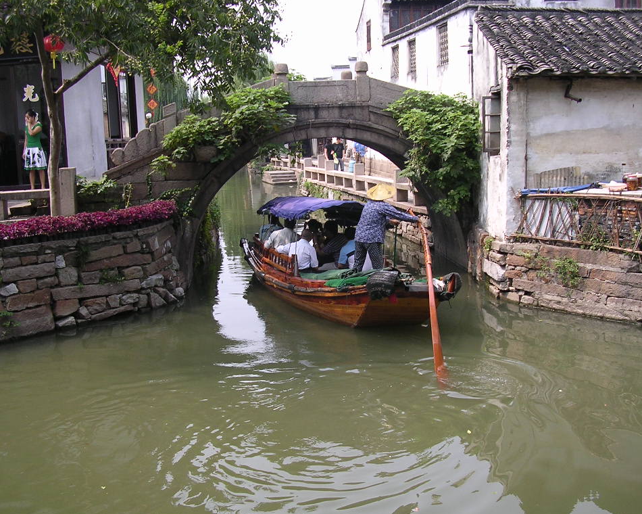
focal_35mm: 40
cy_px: 258
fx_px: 760
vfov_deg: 37.3
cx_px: 313
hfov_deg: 45.8
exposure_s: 1/408
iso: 100
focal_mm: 5.8
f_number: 2.8
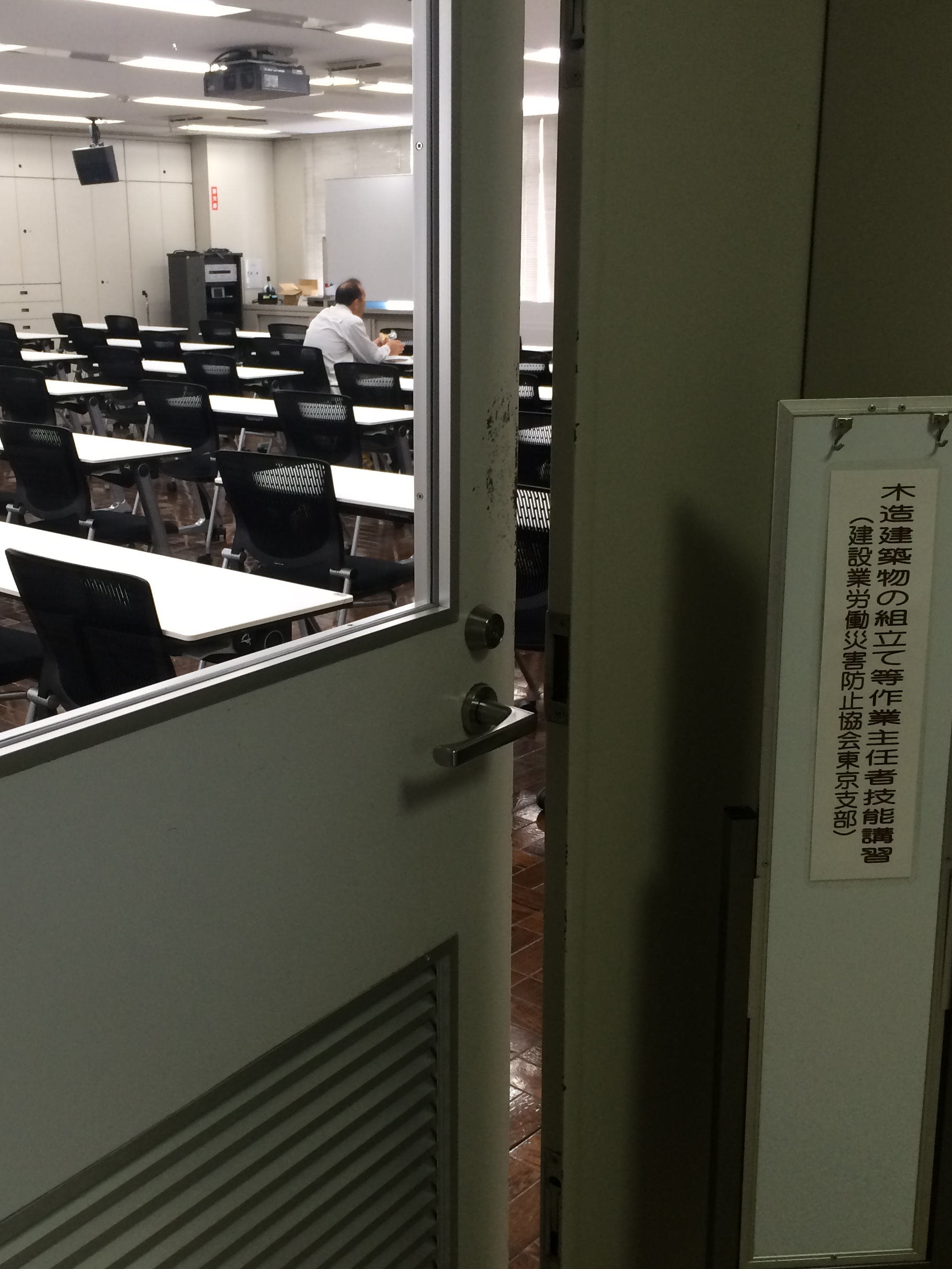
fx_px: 1430
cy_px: 634
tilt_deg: -14.4
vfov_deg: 47.9
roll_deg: +1.1
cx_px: 398
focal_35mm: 39
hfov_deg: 36.7
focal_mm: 4.15
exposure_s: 1/33
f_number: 2.2
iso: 64
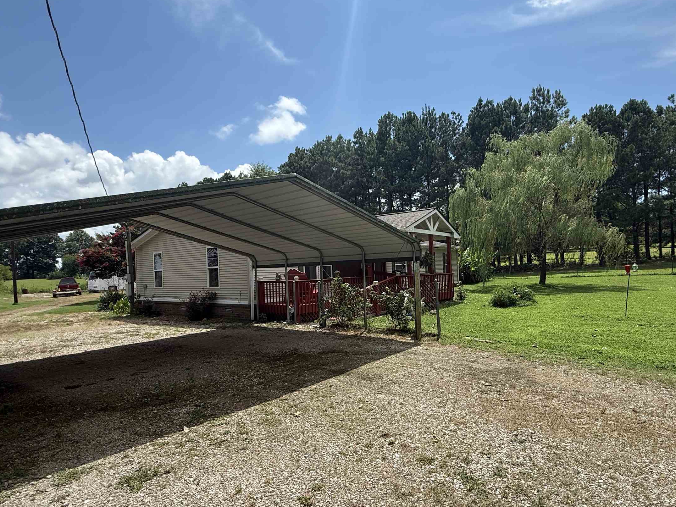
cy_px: 272
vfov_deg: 65.9
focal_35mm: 20
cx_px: 386
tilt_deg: +0.6
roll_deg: +2.1
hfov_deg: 81.3
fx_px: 391
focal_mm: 2.22
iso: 64
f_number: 2.2
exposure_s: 1/2165
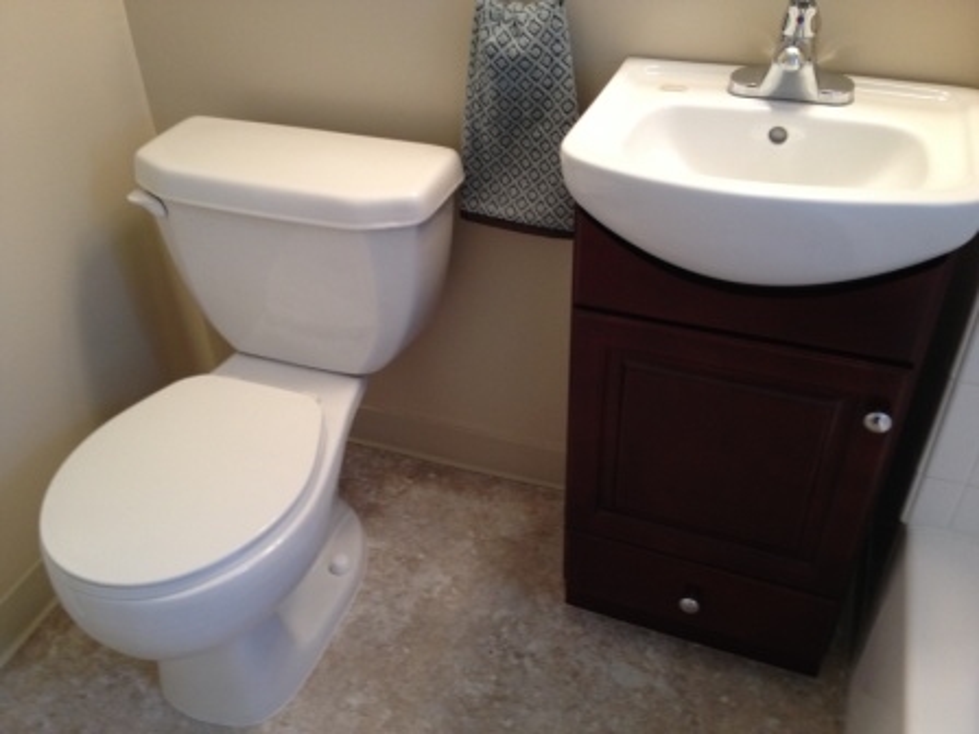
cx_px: 490
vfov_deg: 40.7
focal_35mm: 35
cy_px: 367
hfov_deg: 52.6
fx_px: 990
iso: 125
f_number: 2.4
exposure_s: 1/20
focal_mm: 4.28
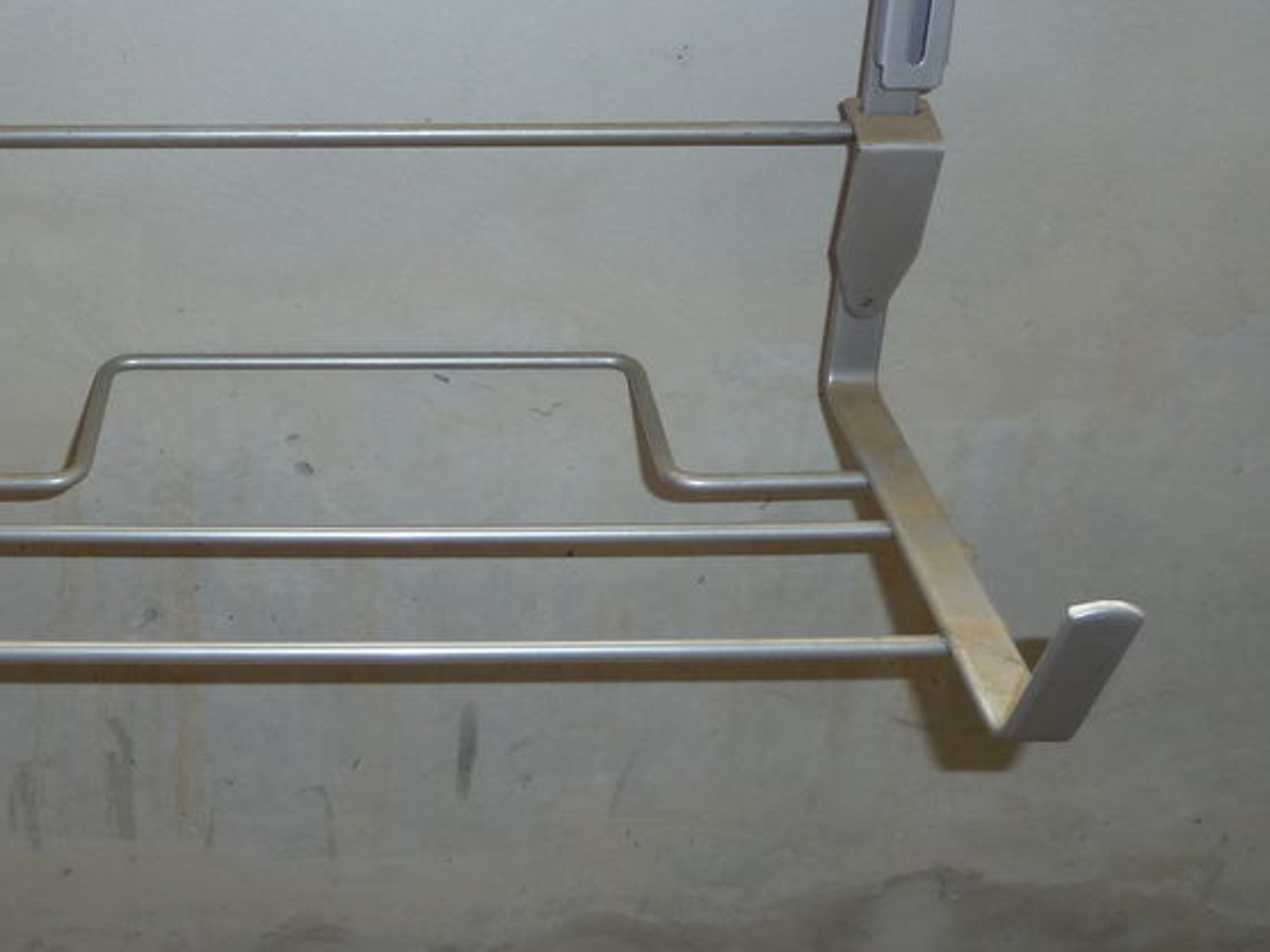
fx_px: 1651
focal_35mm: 45
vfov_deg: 32.0
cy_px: 333
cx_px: 315
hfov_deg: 40.9
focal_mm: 4.1
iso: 125
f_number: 3.3
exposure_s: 1/30
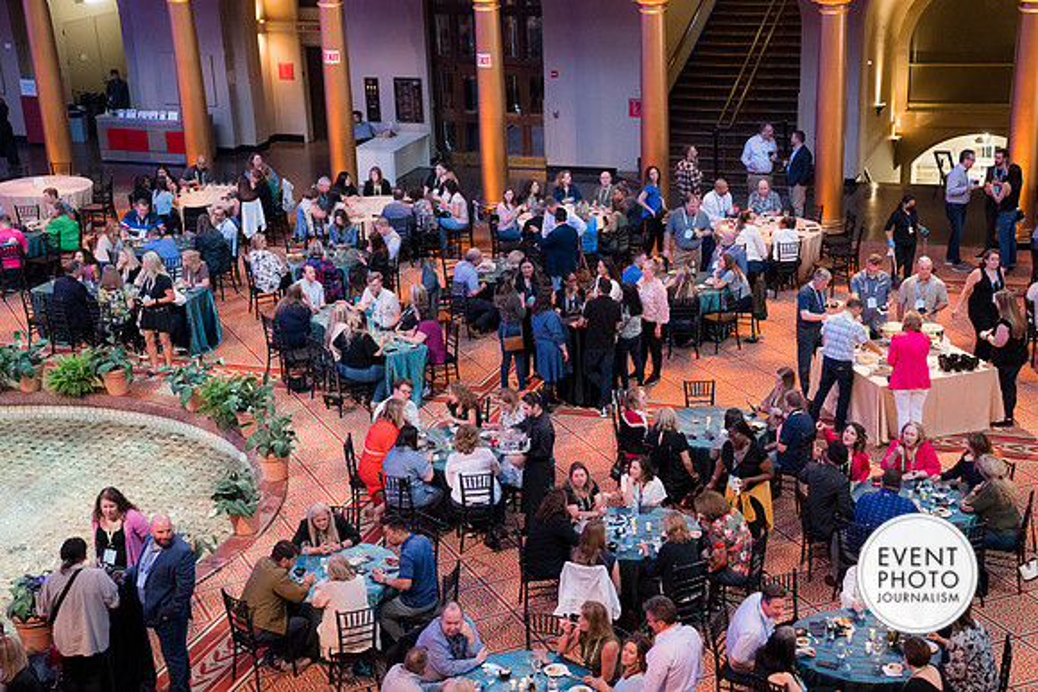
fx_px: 1657
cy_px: 336
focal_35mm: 57
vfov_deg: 23.6
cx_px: 534
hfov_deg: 34.8
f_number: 2.8
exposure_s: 1/125
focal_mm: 54
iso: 3600
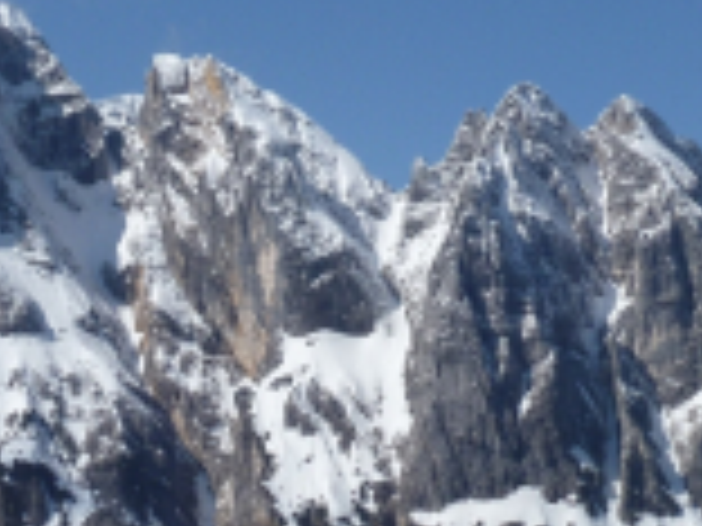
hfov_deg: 14.0
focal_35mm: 141
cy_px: 243
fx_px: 2859
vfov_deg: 10.5
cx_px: 234
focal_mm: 10.9
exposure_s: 1/800
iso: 100
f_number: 5.6
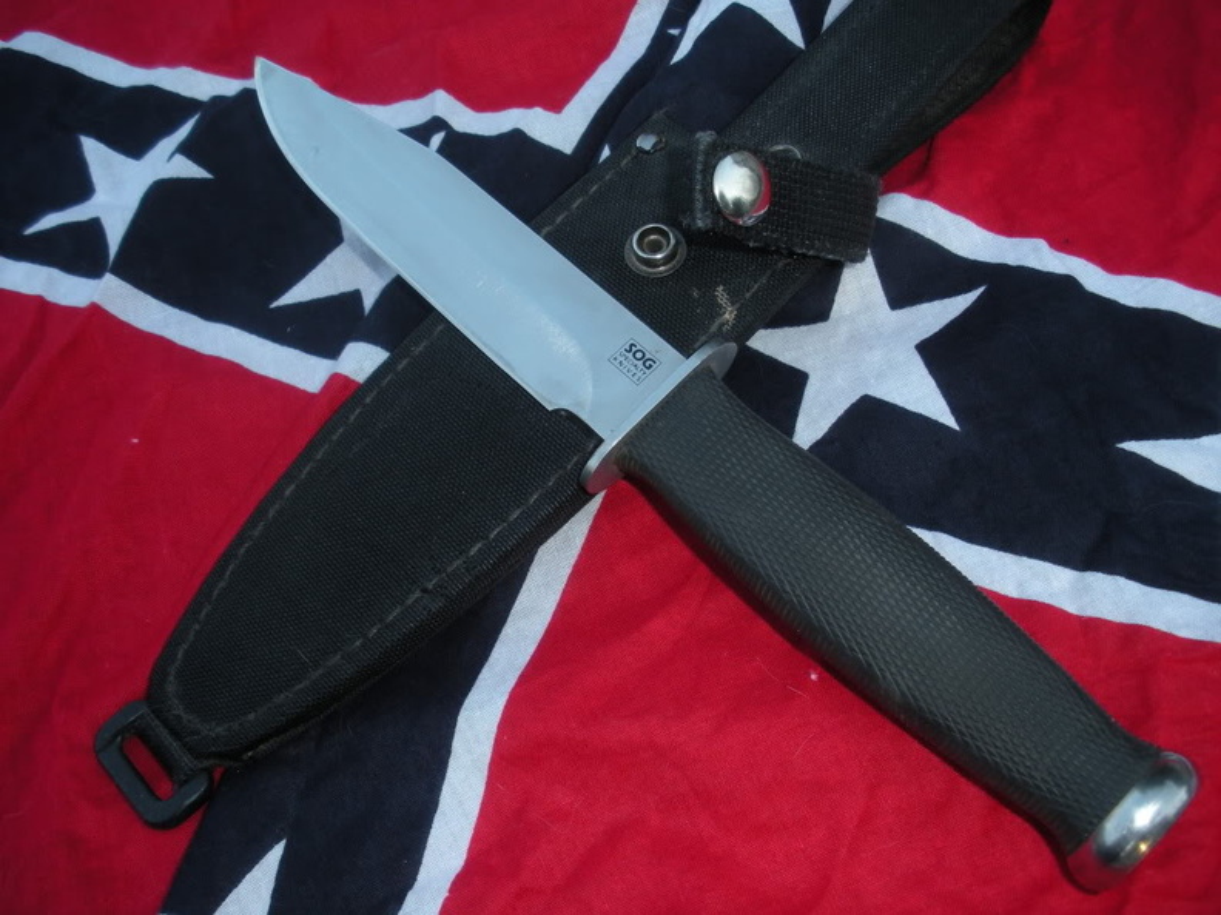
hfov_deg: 51.4
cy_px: 458
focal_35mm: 36
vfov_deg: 39.7
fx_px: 1270
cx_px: 610
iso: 64
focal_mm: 6.3
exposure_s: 1/75.1
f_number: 3.5
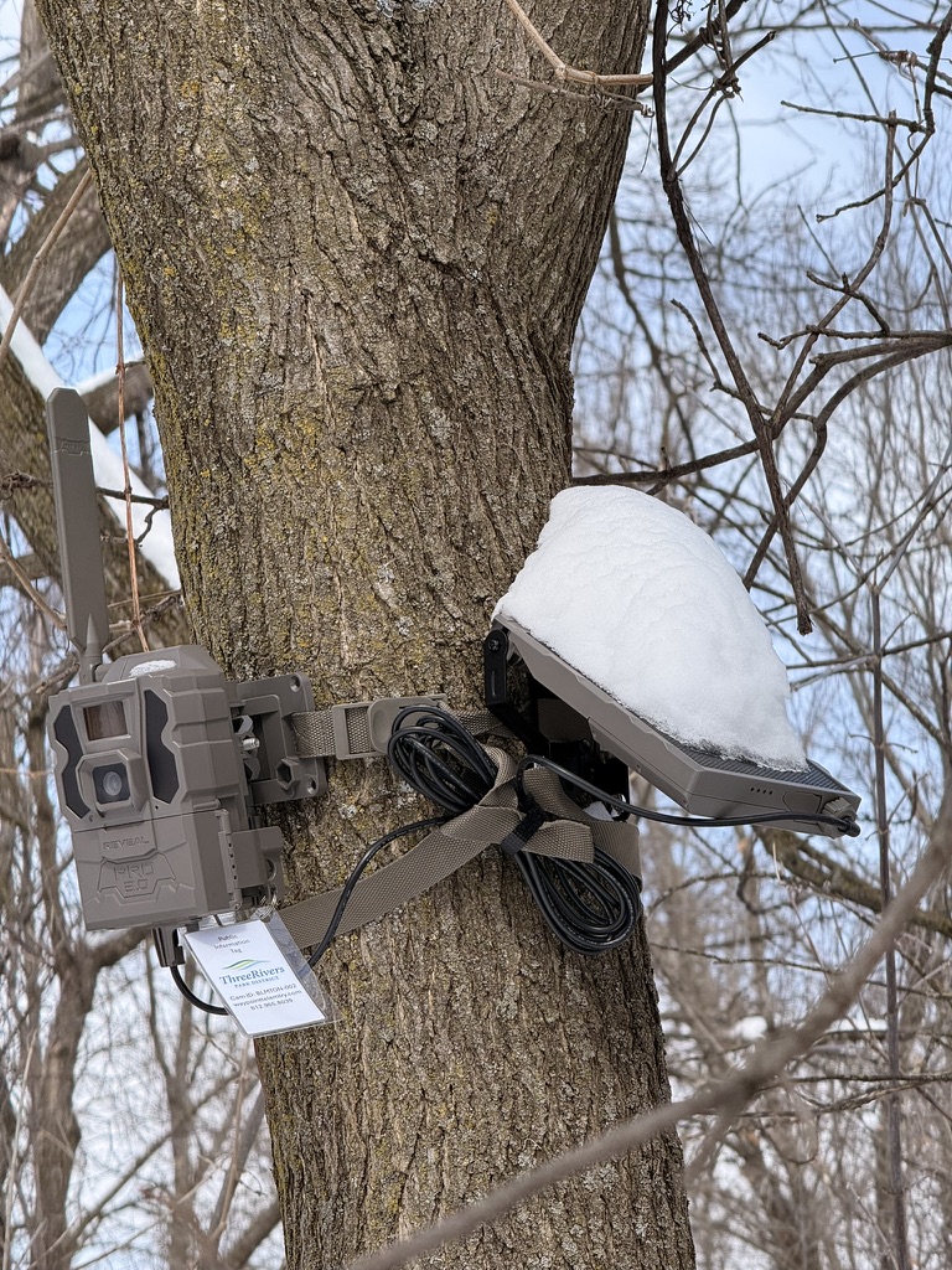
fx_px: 4400
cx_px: 476
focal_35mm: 120
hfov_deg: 12.3
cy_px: 635
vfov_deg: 16.4
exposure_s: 1/1186
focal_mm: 15.66
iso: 64
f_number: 2.8
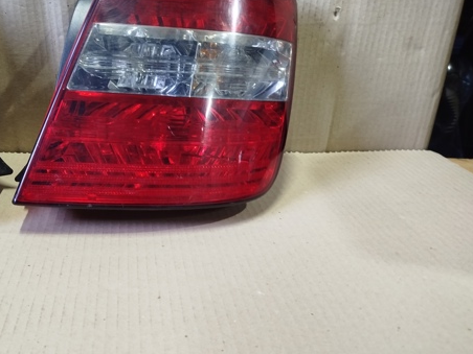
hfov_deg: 52.7
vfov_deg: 41.8
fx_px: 465
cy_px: 170
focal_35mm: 34
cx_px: 150
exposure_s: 1/33
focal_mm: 5.31
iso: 500
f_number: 1.7
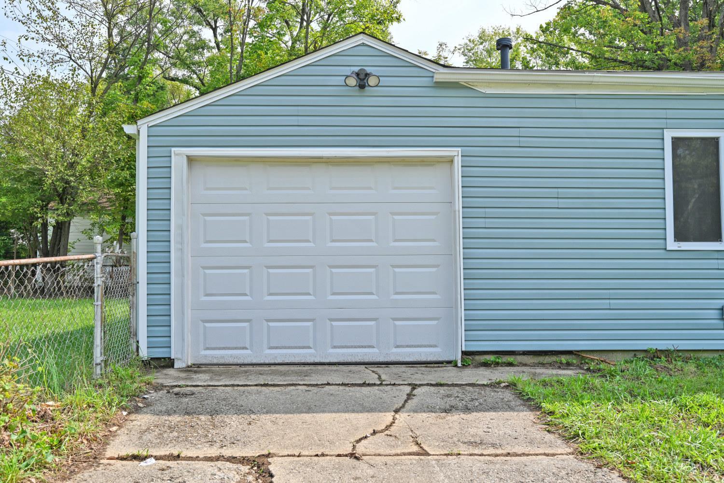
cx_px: 362
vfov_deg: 43.6
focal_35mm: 30
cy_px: 242
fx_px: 603
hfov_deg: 61.9
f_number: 7.1
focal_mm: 30
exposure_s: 1/400
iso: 100
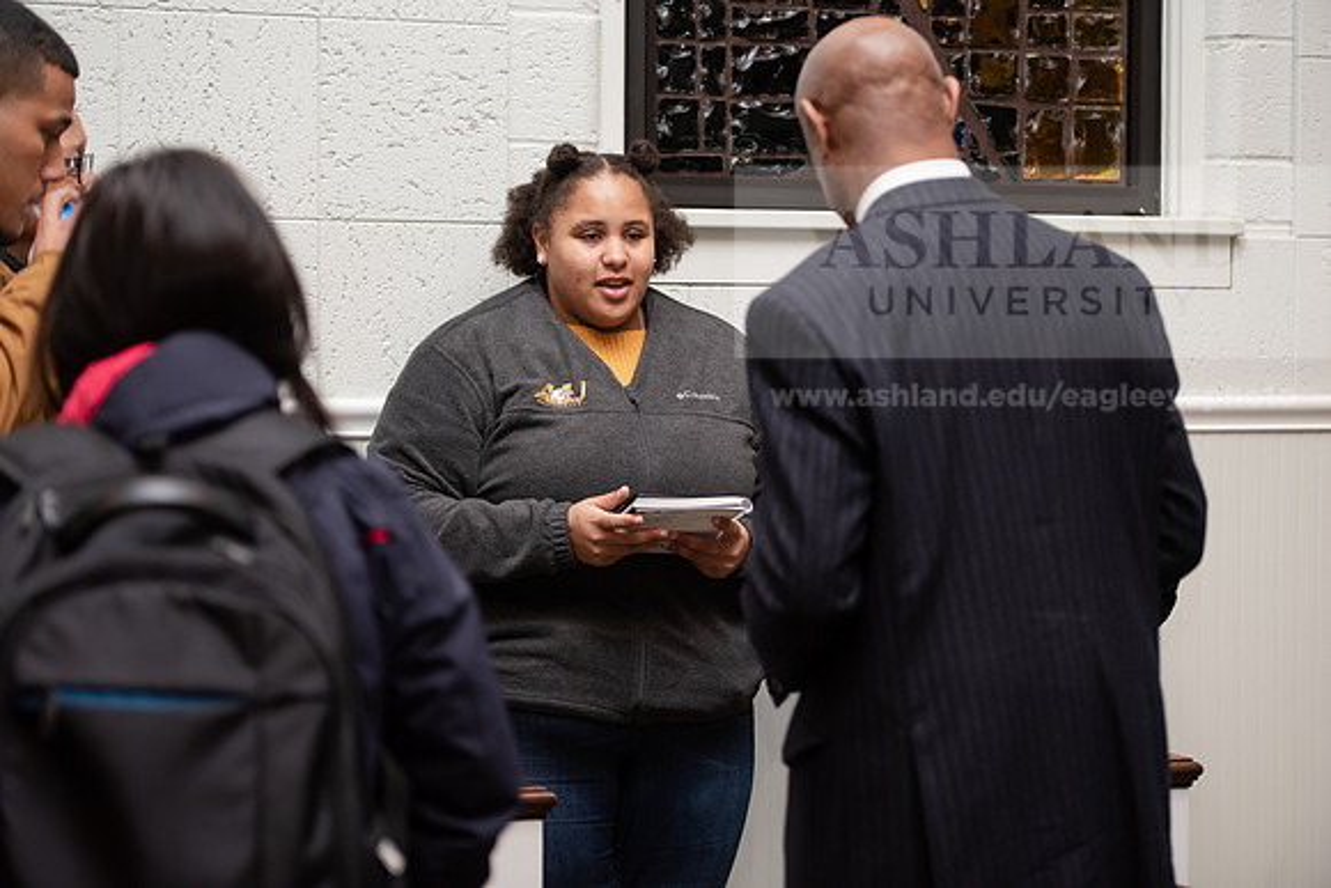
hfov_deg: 22.1
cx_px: 666
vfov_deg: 14.9
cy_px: 444
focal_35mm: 92
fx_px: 3402
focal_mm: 92
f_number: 3.2
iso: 1600
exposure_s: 1/200
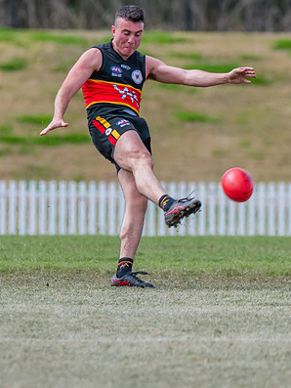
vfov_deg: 2.1
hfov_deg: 1.6
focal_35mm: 957
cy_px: 142
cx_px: 170
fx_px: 10721
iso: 800
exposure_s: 1/1600
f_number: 7.1
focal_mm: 460
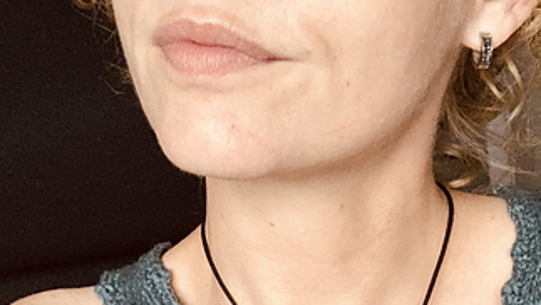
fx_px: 990
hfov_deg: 30.4
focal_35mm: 69
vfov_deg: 15.4
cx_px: 335
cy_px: 521
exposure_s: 1/60
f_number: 2.2
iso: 250
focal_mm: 2.87
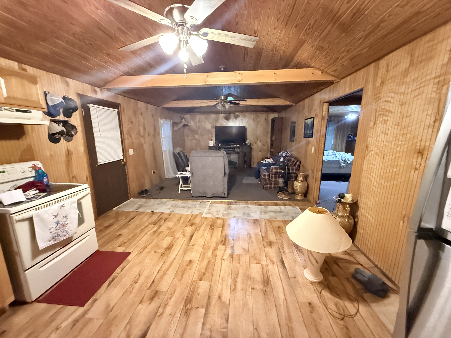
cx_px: 226
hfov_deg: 102.1
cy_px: 169
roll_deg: +0.5
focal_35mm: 14
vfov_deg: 85.7
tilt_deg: -5.7
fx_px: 182
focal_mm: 2.22
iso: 1250
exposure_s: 1/40
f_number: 2.2
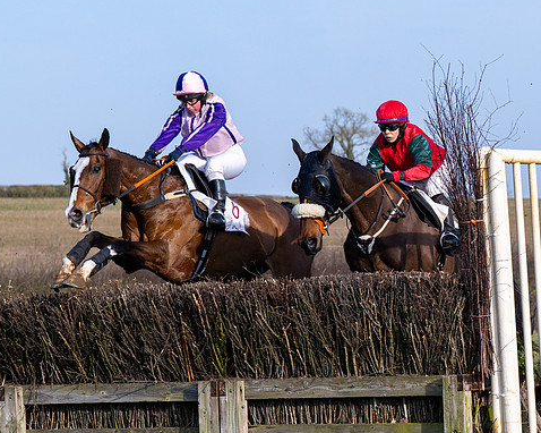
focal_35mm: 173
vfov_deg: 8.9
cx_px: 410
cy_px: 234
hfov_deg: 11.1
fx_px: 2769
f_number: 4
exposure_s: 1/2000
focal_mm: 70
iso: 250
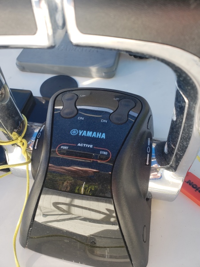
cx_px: 100
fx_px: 200
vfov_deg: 67.3
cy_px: 134
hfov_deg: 53.1
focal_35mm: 26
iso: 50
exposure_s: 1/157
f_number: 2.4
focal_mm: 4.3
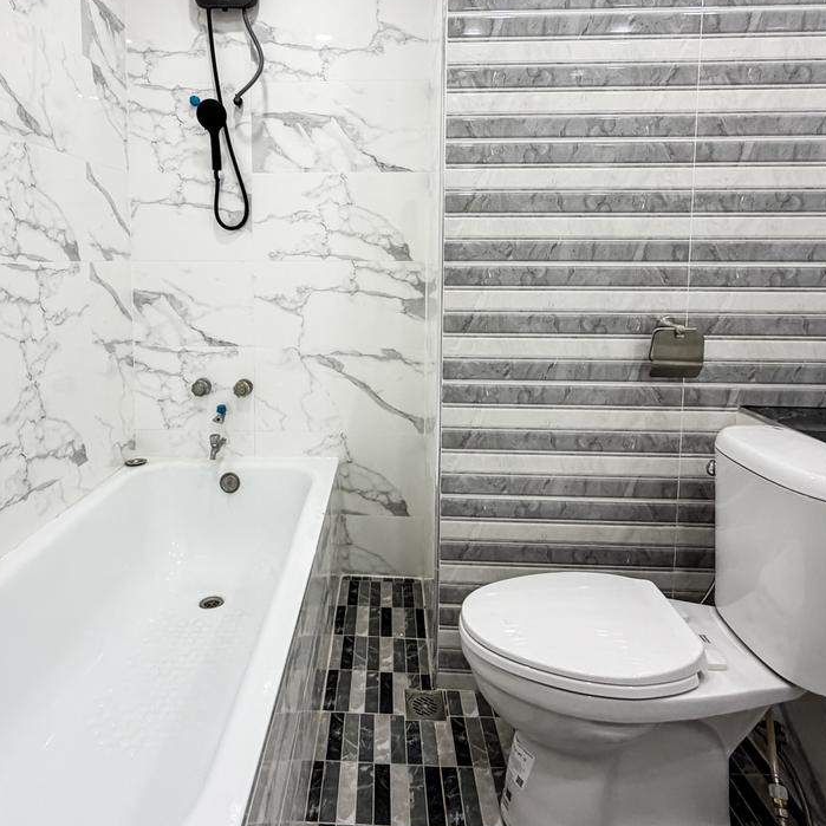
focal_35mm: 22
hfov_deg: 69.4
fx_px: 594
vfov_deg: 68.5
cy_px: 308
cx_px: 365
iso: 200
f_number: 2.2
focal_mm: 2.22
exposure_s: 1/100
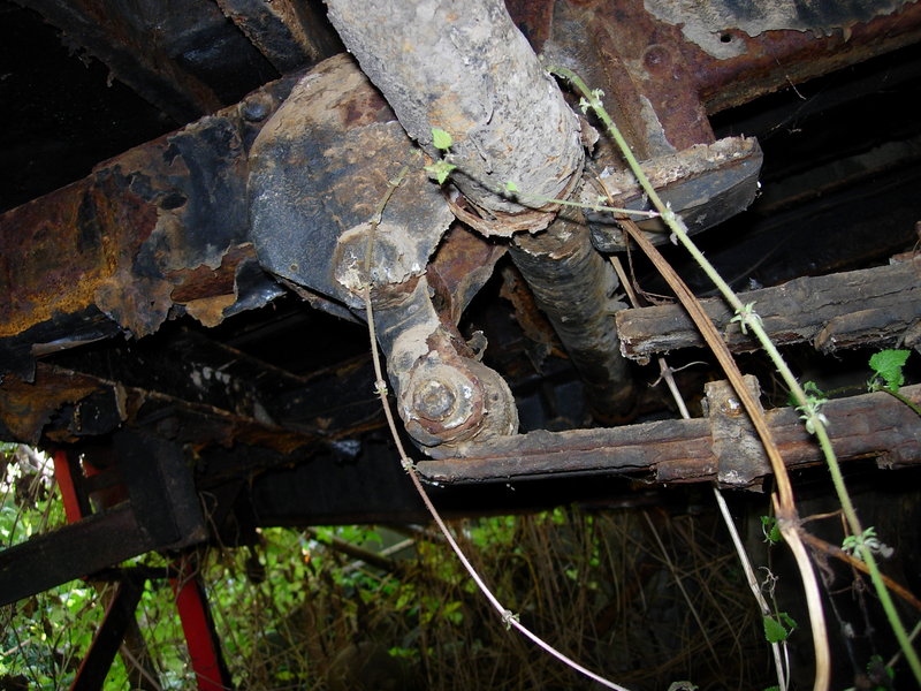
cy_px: 346
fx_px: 1011
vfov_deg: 37.7
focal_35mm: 38
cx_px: 460
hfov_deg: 49.0
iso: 79
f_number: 2.8
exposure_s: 1/64
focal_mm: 7.8
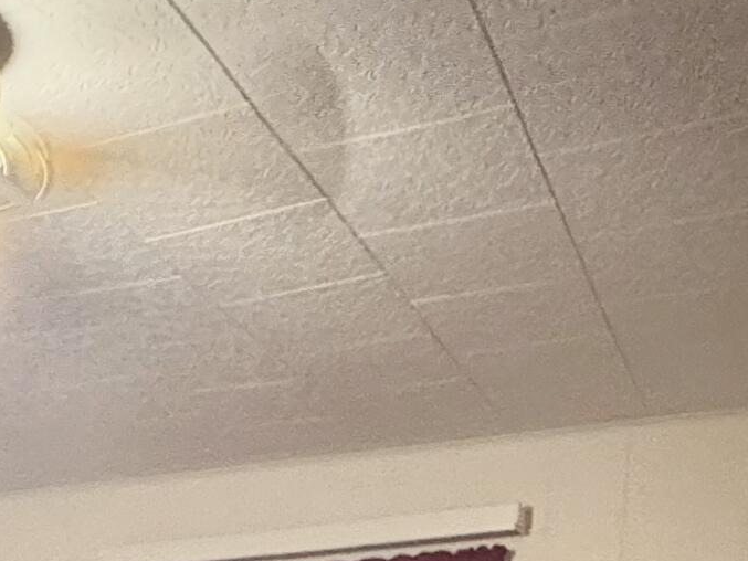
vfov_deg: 17.8
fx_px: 1340
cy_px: 1069
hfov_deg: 30.2
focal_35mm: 62
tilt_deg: -10.2
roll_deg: -0.3
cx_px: 116
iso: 1000
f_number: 2.2
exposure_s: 1/30
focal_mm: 2.22
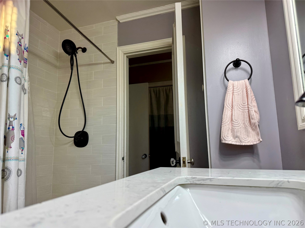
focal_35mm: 24
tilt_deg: +9.0
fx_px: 211
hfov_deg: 71.6
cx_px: 152
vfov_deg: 56.8
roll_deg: +1.1
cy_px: 114
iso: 80
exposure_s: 1/120
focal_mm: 6.76
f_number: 1.78
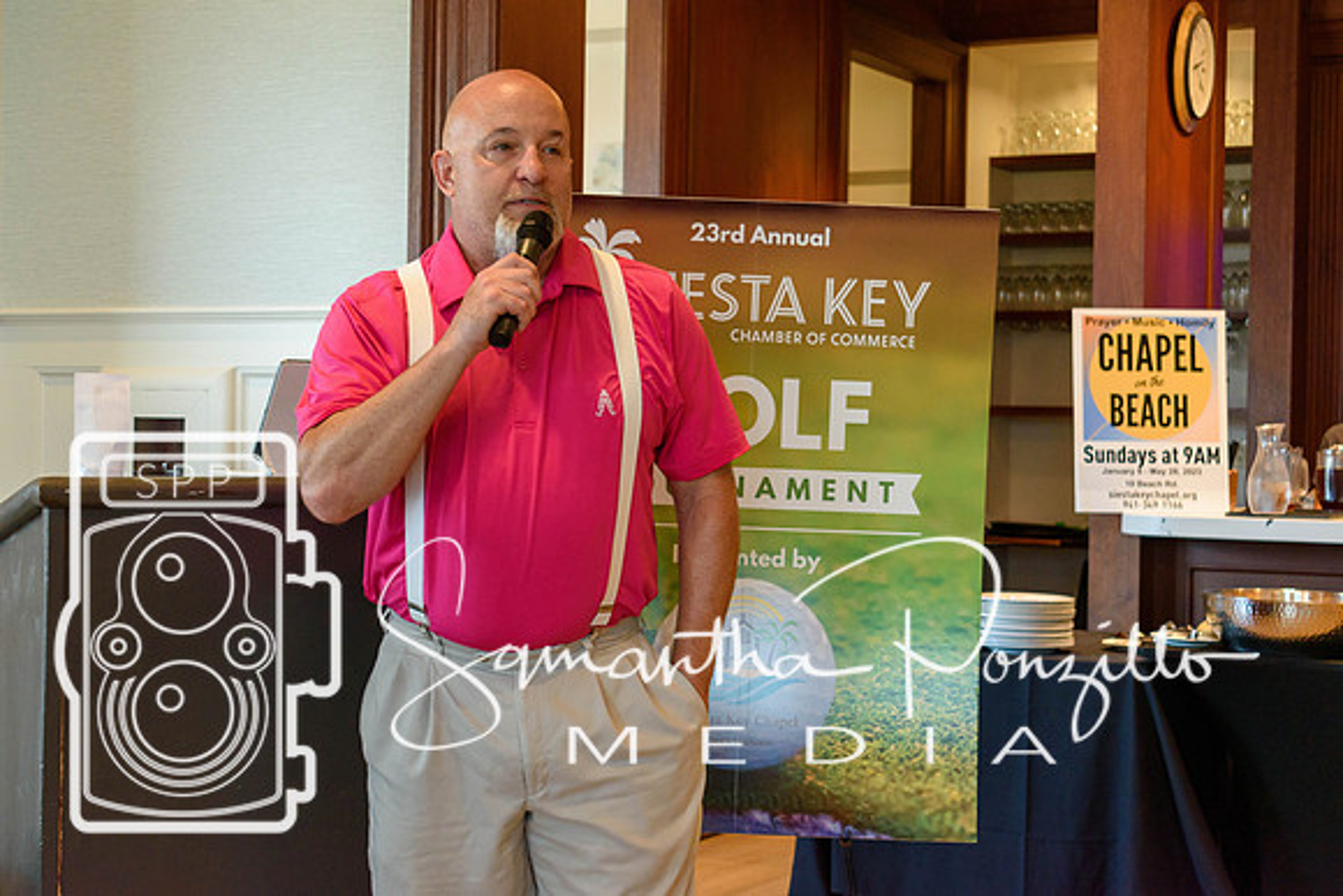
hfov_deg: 33.4
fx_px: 2239
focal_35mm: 60
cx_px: 672
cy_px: 448
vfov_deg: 22.6
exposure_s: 1/60
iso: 1100
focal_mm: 40
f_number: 5
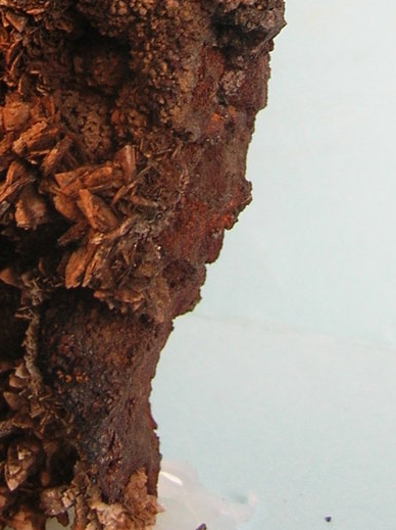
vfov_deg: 16.3
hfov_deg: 13.2
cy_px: -247
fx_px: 1697
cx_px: 17
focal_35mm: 111
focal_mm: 6
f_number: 2.7
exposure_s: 1/12.3
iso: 50
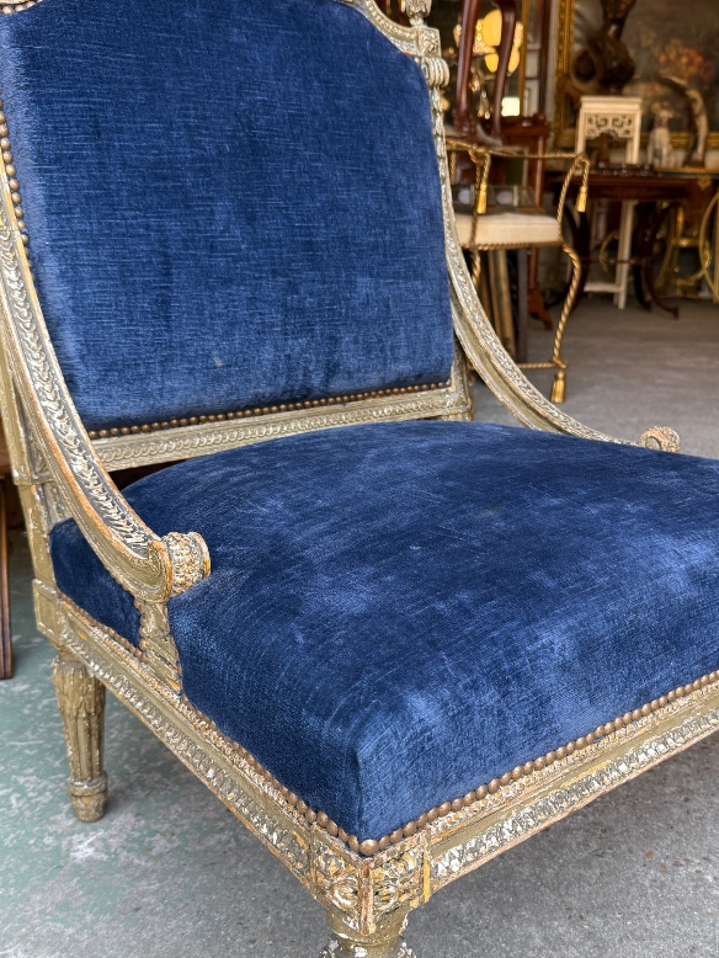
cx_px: 405
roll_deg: -2.2
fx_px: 1024
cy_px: 545
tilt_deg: -17.1
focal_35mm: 37
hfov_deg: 38.6
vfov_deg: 50.0
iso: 64
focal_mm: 6.76
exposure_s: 1/169
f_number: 1.78
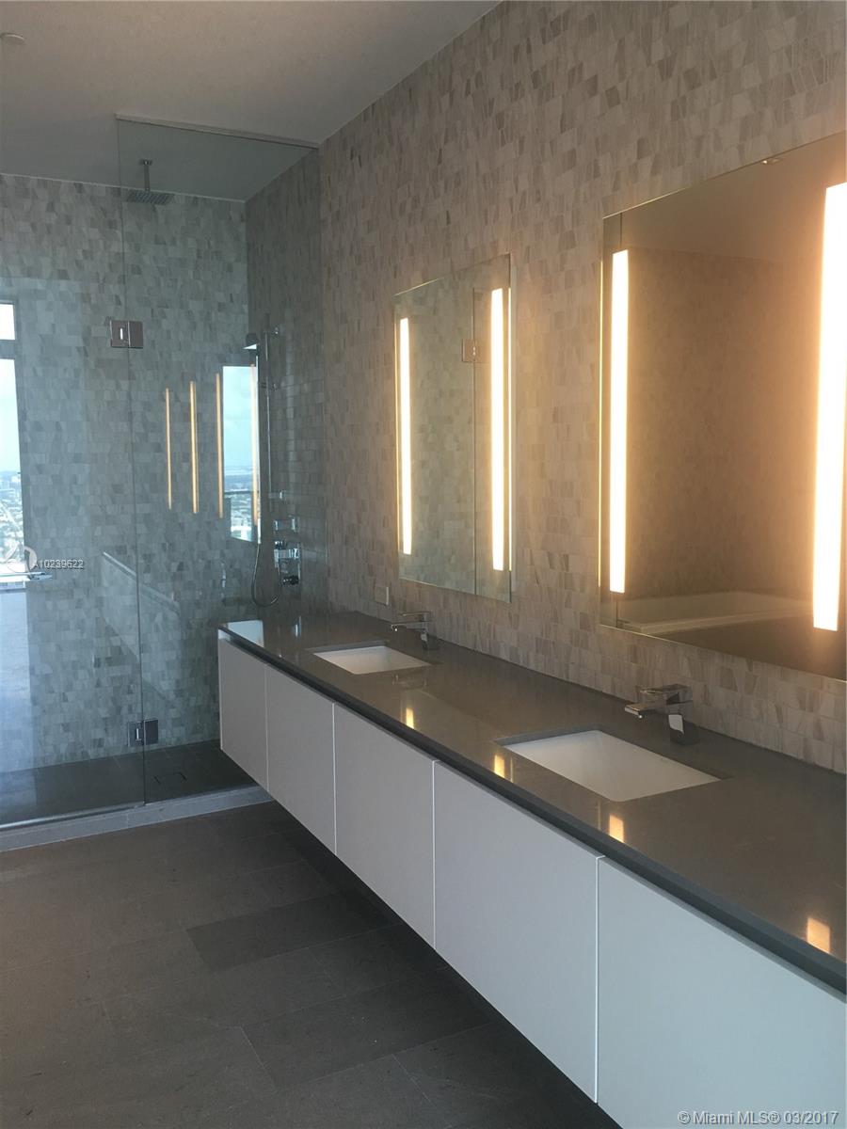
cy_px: 564
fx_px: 946
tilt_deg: -5.9
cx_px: 424
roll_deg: +0.8
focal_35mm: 29
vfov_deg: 61.7
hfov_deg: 48.2
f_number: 2.2
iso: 40
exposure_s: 1/30
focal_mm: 4.15
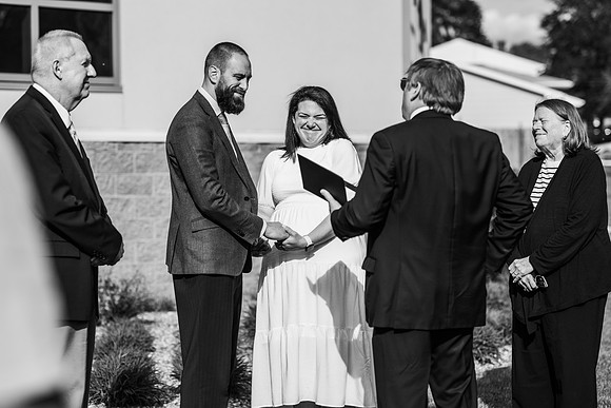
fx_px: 1443
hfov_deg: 23.9
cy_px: 204
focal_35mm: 85
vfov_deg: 16.1
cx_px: 306
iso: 125
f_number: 2.8
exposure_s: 1/4000
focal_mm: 85
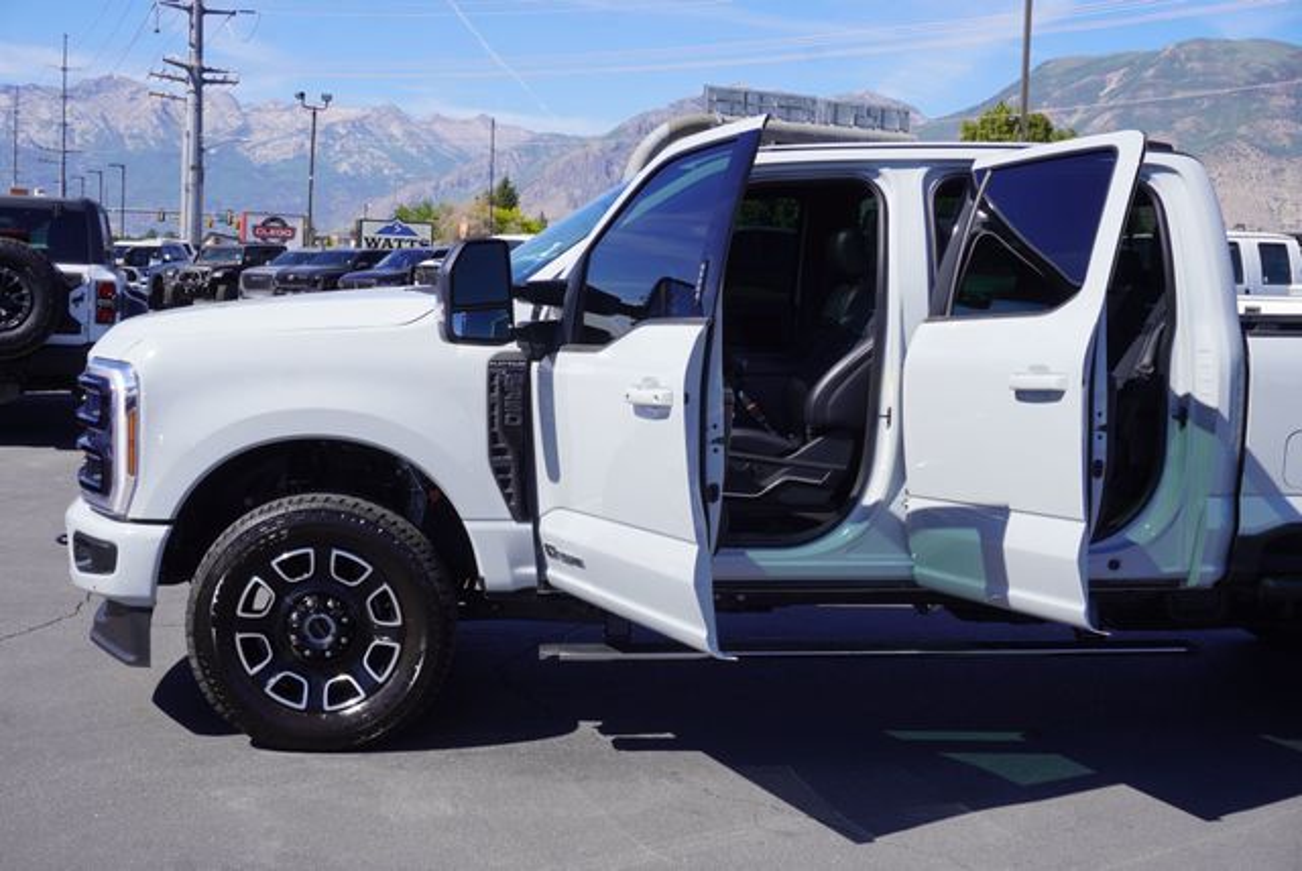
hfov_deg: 42.3
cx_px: 651
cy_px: 436
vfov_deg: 29.0
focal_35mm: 46
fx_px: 1683
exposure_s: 1/125
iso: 100
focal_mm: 31
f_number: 10
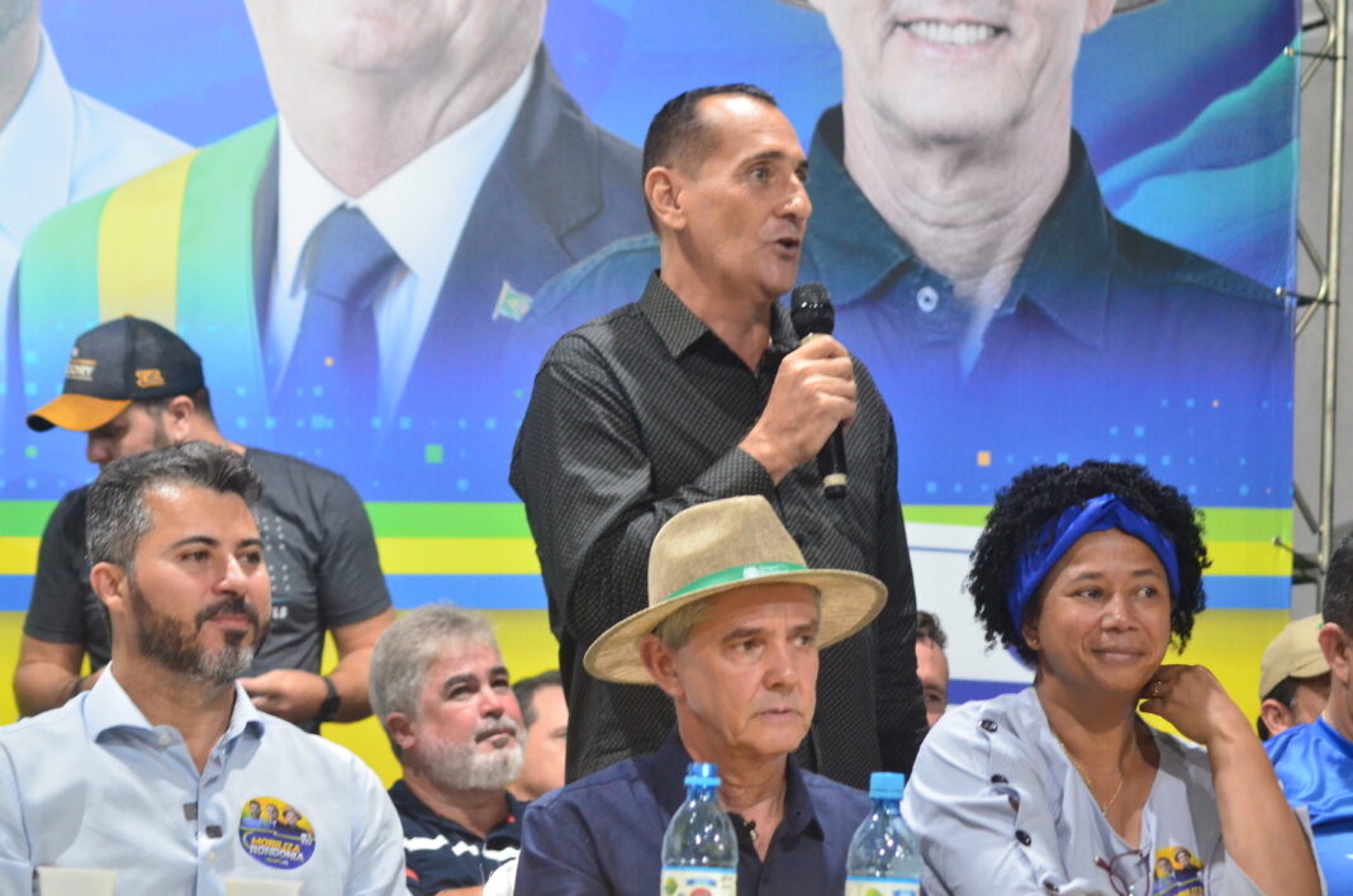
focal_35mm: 128
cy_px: 448
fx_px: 4781
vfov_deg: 10.7
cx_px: 676
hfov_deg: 16.1
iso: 3200
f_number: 5.6
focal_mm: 85
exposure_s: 1/60
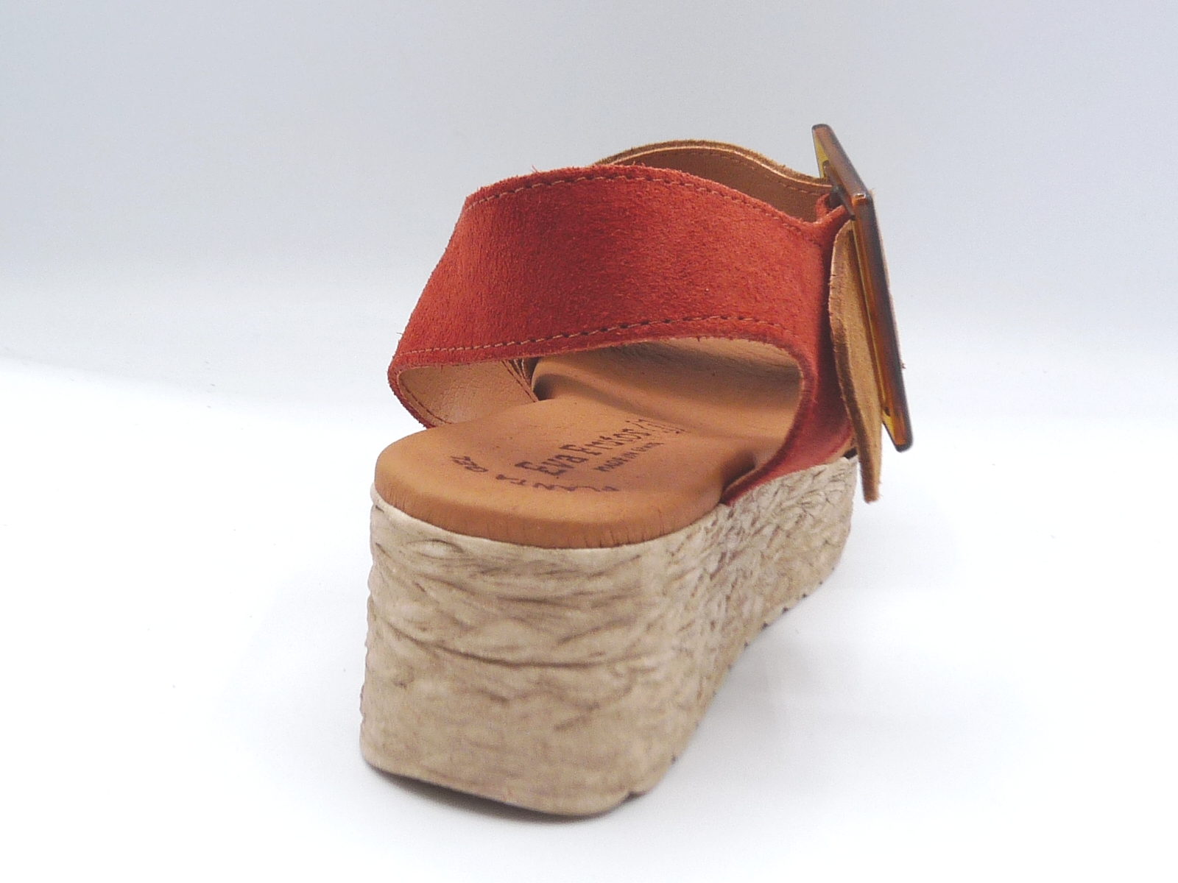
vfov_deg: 29.7
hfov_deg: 38.9
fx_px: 1667
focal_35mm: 49
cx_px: 589
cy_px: 442
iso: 100
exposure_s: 1/200
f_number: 4.5
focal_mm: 4.8
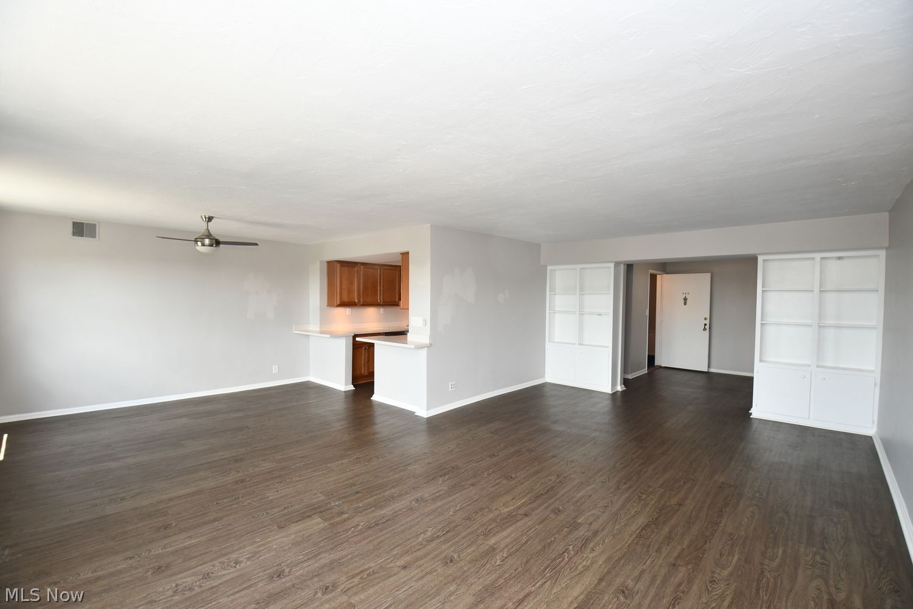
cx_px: 456
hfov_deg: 100.4
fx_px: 380
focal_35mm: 15
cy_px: 304
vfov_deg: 77.3
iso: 320
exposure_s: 1/60
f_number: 4
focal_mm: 10
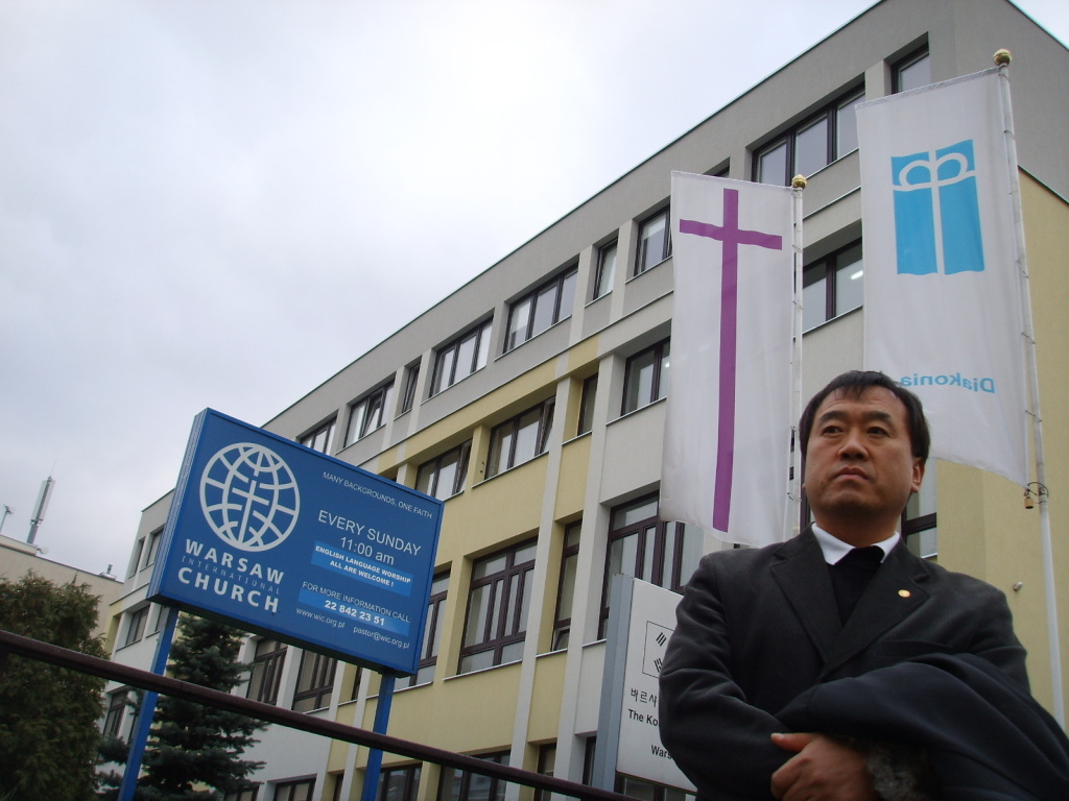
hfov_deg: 47.9
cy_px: 400
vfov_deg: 36.8
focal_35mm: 39
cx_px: 534
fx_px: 1204
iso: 50
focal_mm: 6.6
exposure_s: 1/125
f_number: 3.5
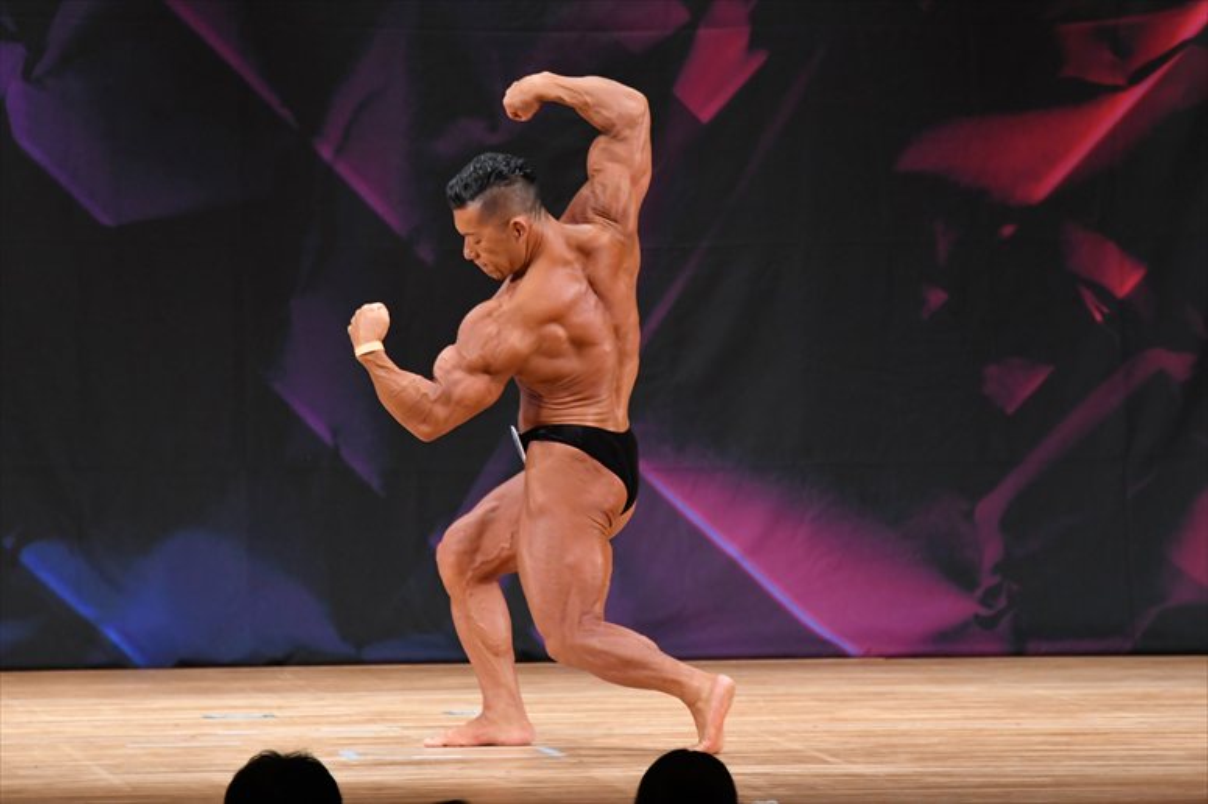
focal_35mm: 285
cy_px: 402
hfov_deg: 7.2
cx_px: 604
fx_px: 9559
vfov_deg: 4.8
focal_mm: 190
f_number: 5.6
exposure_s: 1/400
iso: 3200
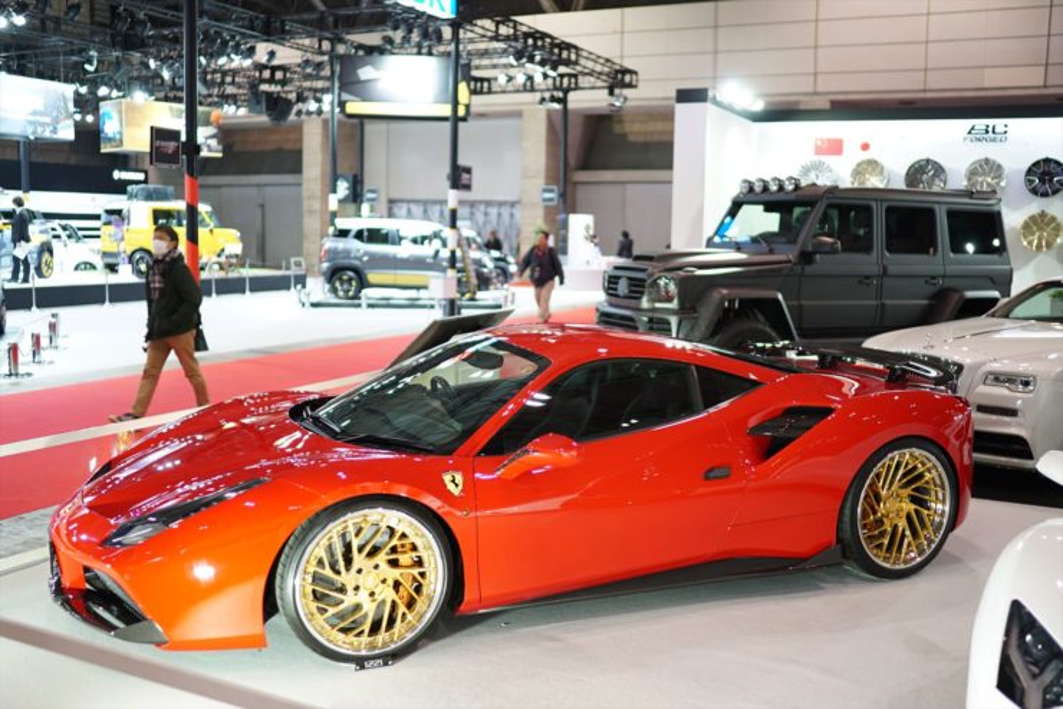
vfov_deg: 37.9
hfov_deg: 54.4
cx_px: 532
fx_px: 1034
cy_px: 354
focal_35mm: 35
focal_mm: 35
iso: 100
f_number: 1.4
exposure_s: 1/60
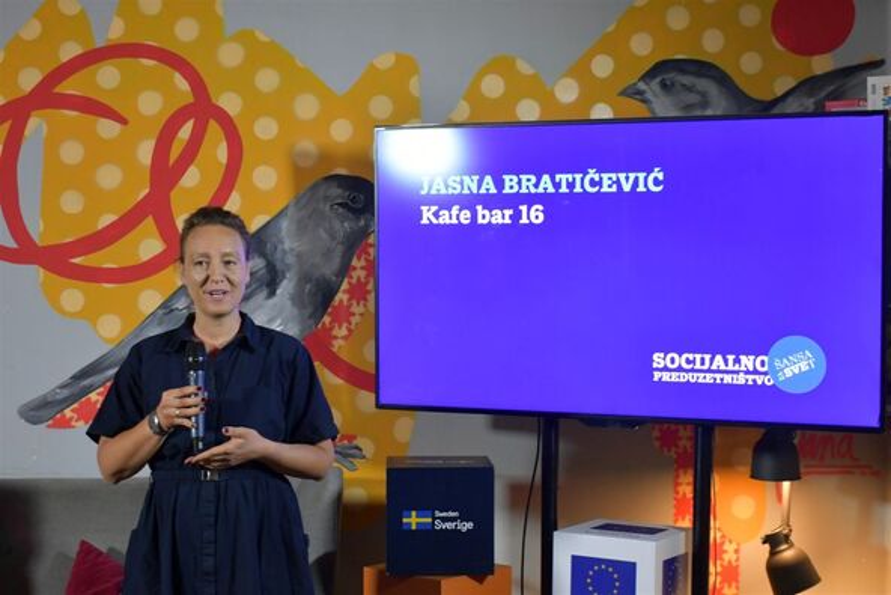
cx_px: 446
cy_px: 298
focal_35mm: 60
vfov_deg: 22.6
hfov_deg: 33.4
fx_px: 1485
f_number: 7.1
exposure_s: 1/50
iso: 1600
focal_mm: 30
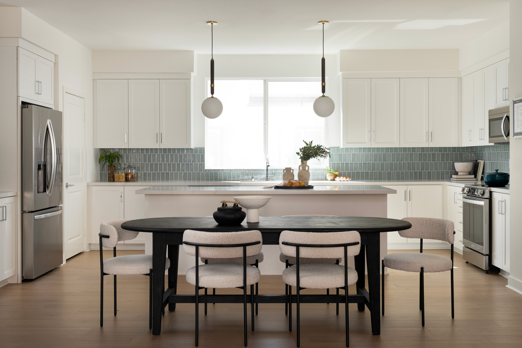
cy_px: 174
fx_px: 609
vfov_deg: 31.9
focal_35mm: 42
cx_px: 261
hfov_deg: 46.4
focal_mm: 42
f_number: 10
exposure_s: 1/25
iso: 320
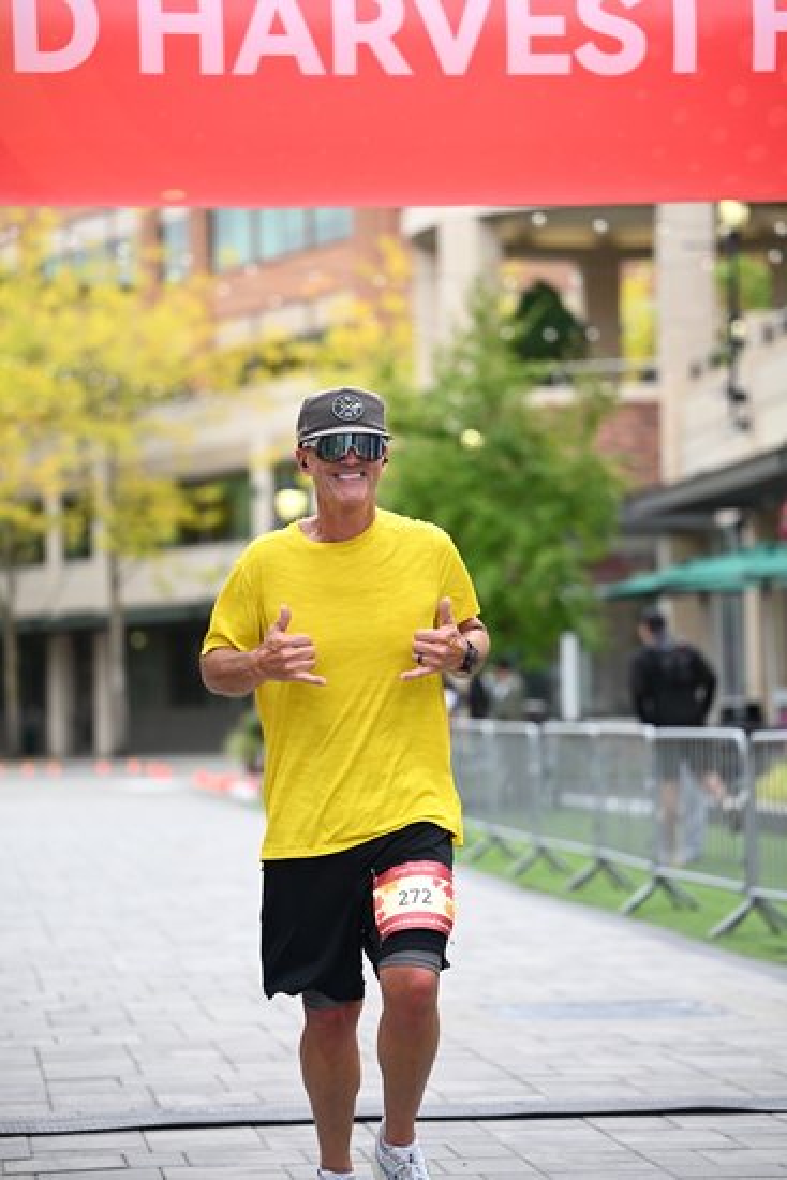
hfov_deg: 13.3
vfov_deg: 19.8
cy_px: 590
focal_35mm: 103
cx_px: 394
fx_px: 3375
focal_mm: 103
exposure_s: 1/2000
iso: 640
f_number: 2.8
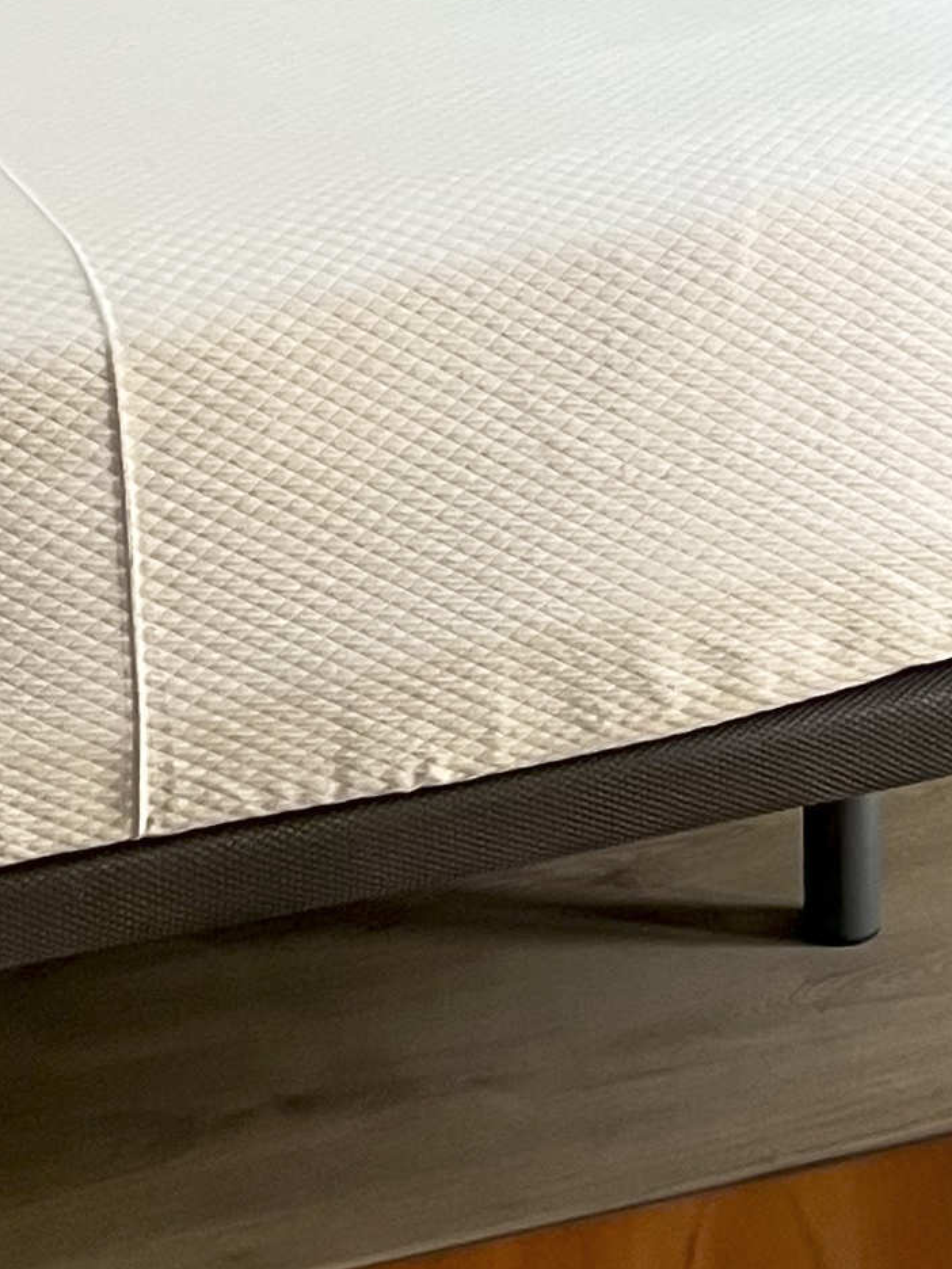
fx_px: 4107
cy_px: -996
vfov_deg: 15.2
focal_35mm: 112
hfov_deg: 13.2
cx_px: 389
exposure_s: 1/50
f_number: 1.6
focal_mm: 5.1
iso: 125
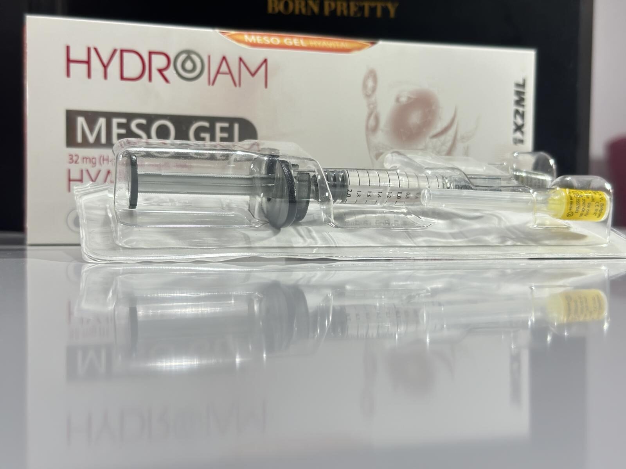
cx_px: 313
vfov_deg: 30.3
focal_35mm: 48
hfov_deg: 39.7
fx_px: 868
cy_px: 234
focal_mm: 6.86
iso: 80
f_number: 1.78
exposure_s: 1/50
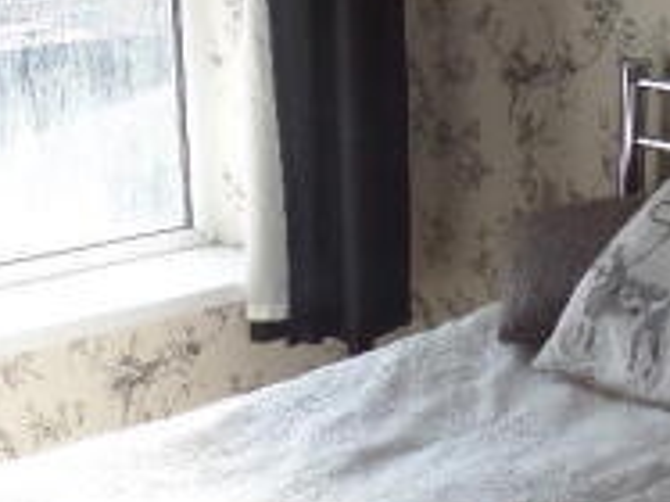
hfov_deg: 26.0
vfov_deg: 19.6
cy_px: 249
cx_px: 378
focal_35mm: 75
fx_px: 1451
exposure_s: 1/250
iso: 100
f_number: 3.2
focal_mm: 4
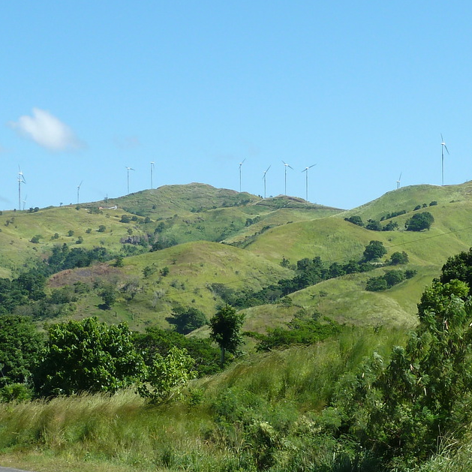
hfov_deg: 19.2
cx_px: 308
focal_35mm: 90
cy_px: 329
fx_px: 1388
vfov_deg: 19.2
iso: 80
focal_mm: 6.5
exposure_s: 1/400
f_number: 4
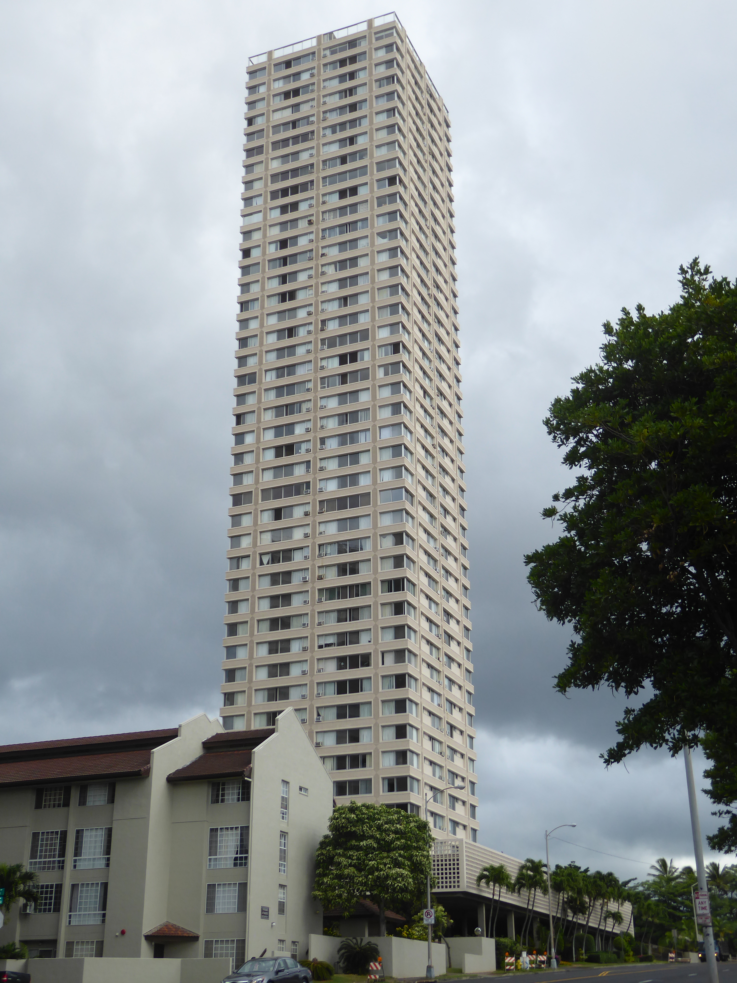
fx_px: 1306
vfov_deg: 41.2
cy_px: 492
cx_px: 368
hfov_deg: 31.5
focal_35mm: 46
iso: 80
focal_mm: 7.8
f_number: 3.9
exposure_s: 1/320
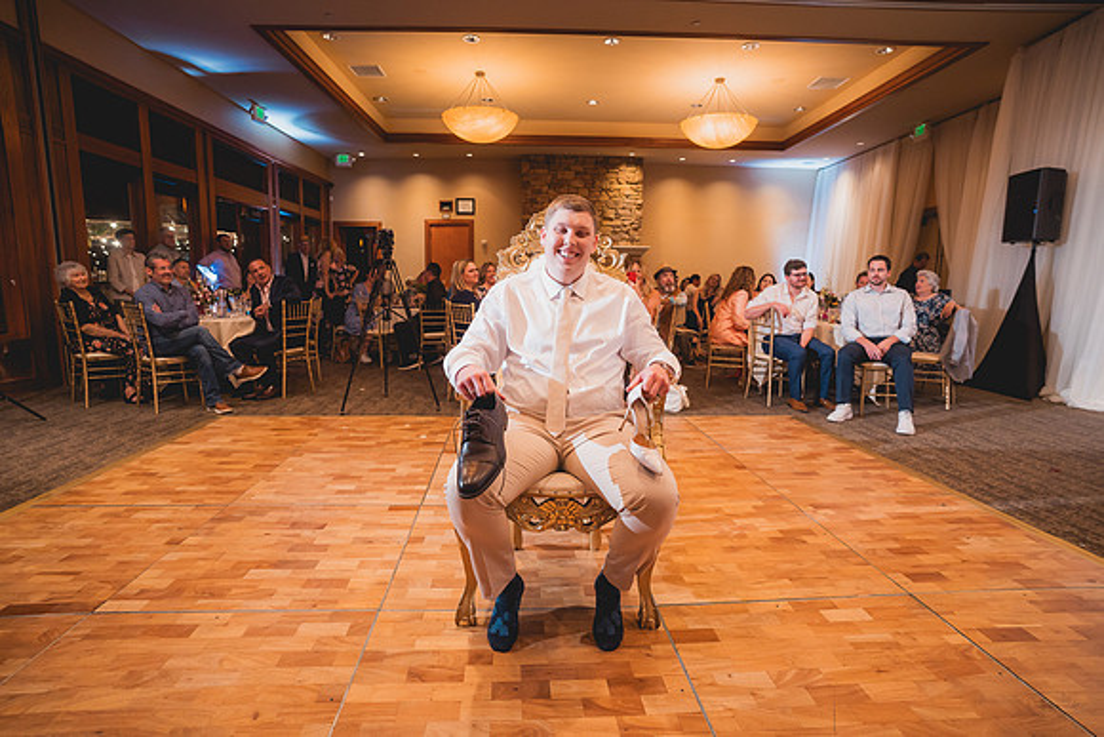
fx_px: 552
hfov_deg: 90.0
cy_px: 368
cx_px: 552
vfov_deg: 67.4
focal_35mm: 18
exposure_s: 1/100
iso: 1250
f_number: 2.8
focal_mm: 18
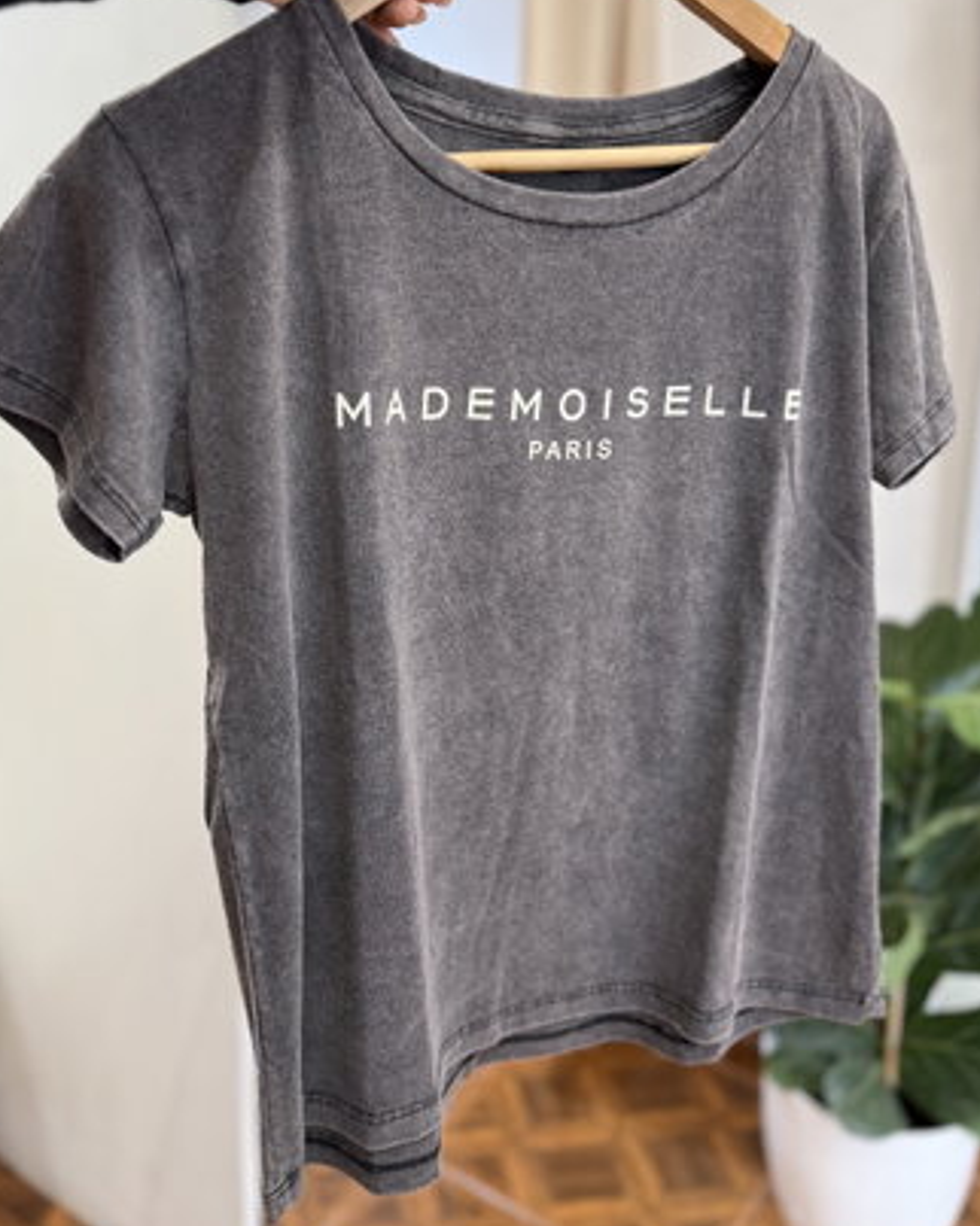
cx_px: 441
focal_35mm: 31
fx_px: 1125
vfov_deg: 56.8
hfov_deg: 47.0
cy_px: 497
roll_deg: -1.1
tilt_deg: -11.2
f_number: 1.78
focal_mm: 6.76
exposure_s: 1/121
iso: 200
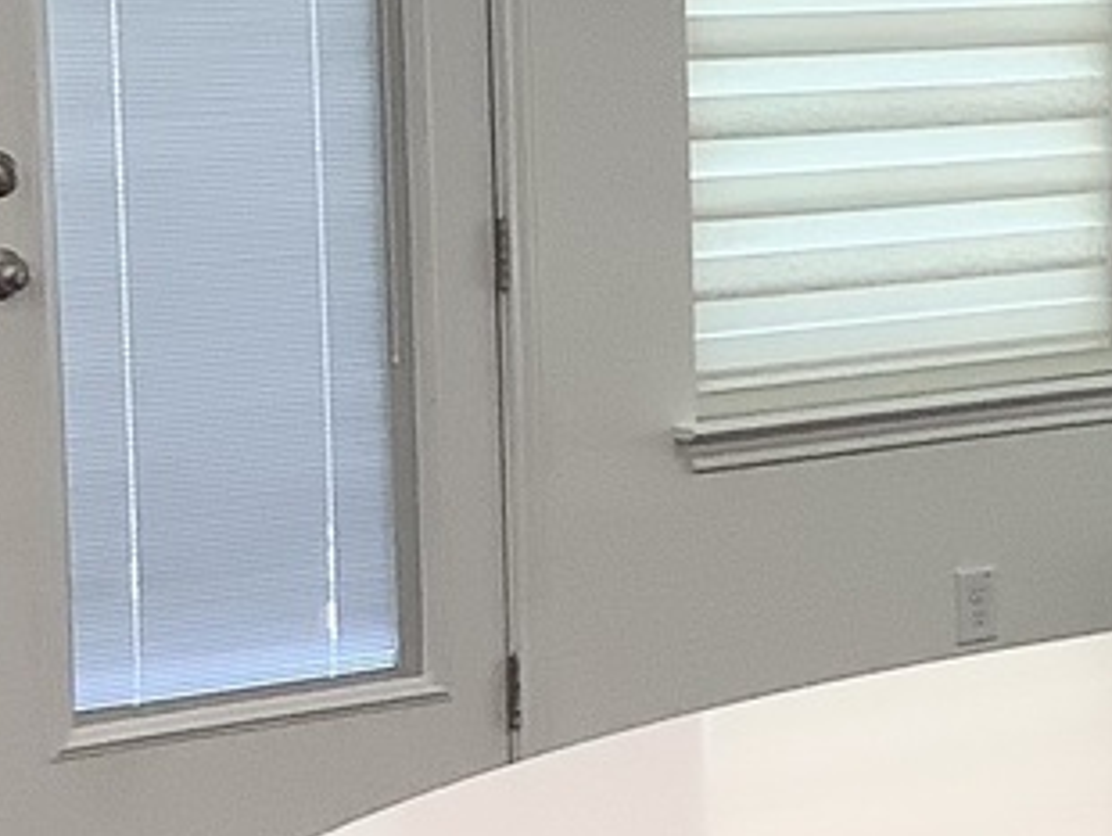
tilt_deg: -6.1
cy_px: 262
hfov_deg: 12.6
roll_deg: -0.8
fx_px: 4629
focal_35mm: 144
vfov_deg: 10.3
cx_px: 1951
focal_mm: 3.3
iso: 100
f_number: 2.4
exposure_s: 1/60
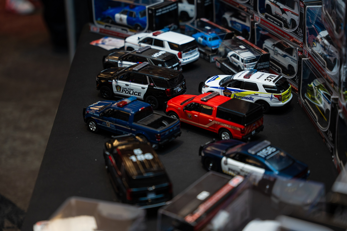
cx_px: 174
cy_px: 116
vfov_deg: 19.5
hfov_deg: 28.8
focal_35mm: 70
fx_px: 675
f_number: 2.8
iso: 800
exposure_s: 1/200
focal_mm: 70
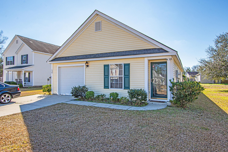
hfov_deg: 78.5
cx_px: 109
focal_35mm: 22
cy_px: 73
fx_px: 139
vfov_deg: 57.2
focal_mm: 14
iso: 320
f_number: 10
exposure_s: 1/400
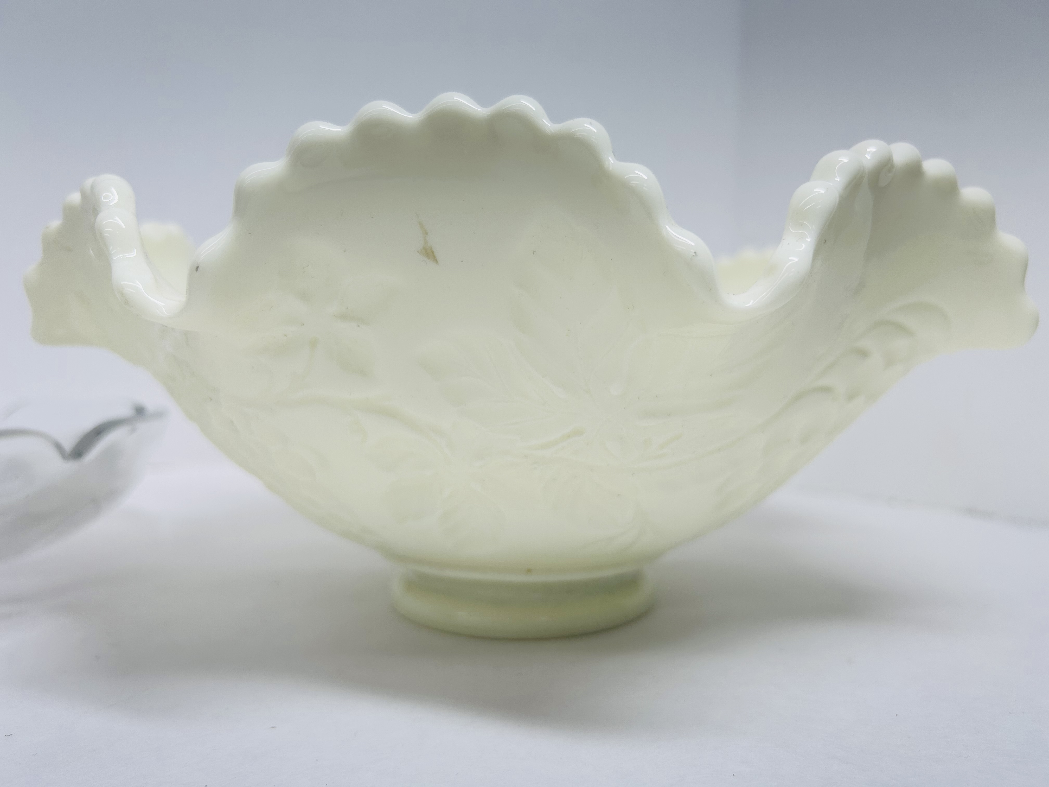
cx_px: 524
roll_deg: -0.2
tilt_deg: -4.3
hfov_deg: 67.3
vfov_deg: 53.1
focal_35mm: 26
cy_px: 394
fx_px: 788
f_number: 1.5
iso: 50
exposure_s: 1/607
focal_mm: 5.7
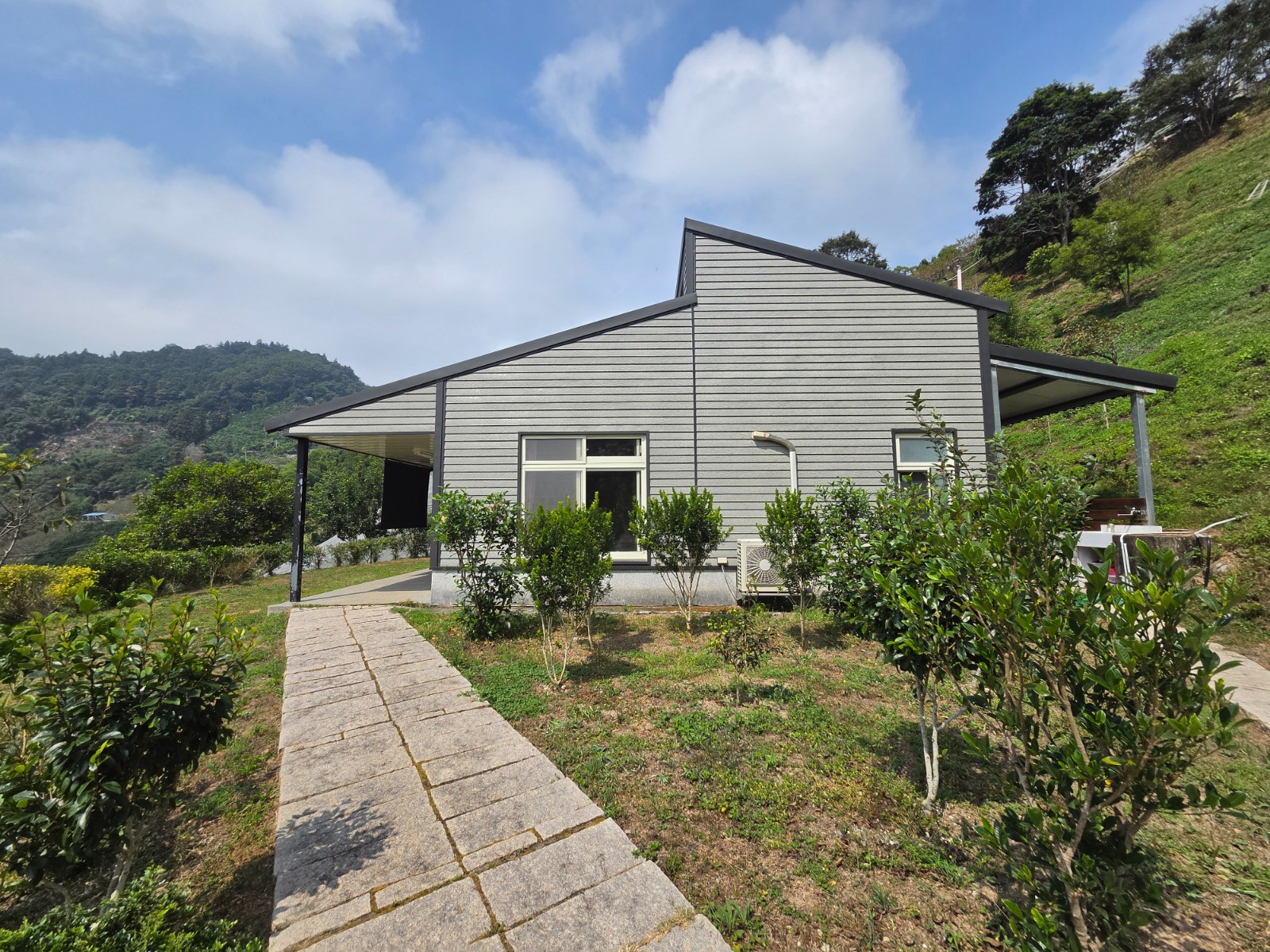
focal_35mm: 13
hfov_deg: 106.2
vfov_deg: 89.9
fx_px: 477
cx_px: 635
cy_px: 476
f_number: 2.2
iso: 100
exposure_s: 1/5636
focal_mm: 2.2
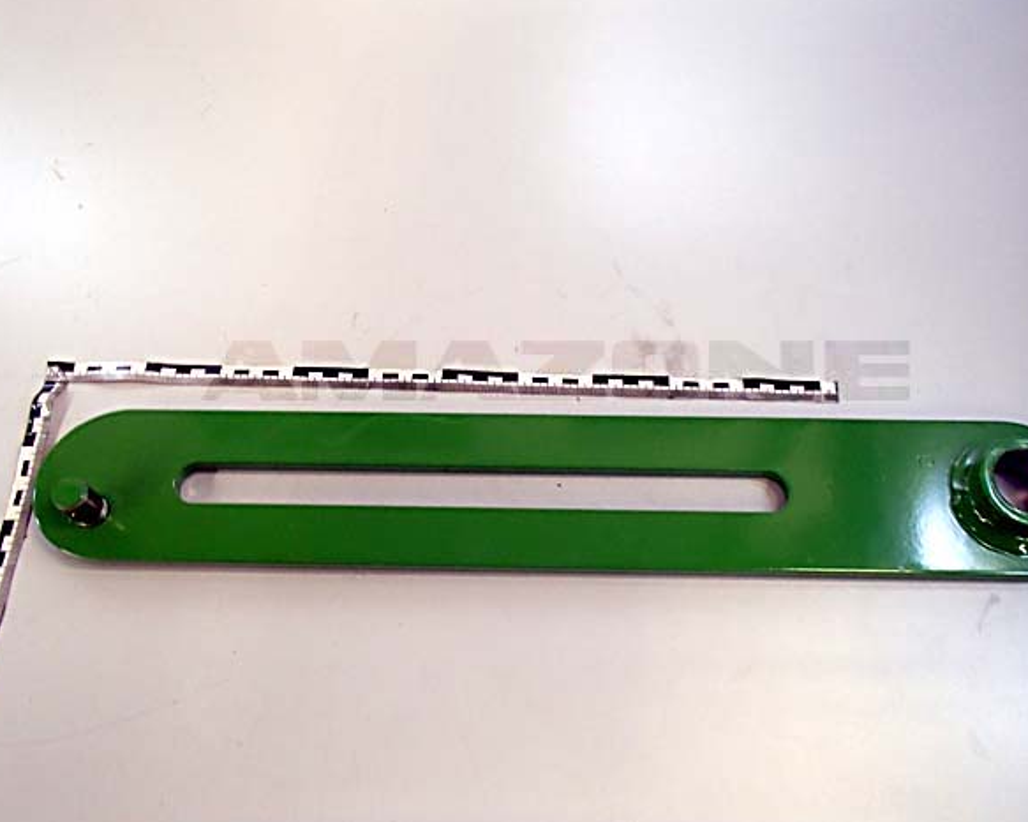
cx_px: 540
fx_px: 912
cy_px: 411
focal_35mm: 30
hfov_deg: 58.8
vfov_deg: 48.5
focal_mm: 5
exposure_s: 1/20
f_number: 3.9
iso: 400
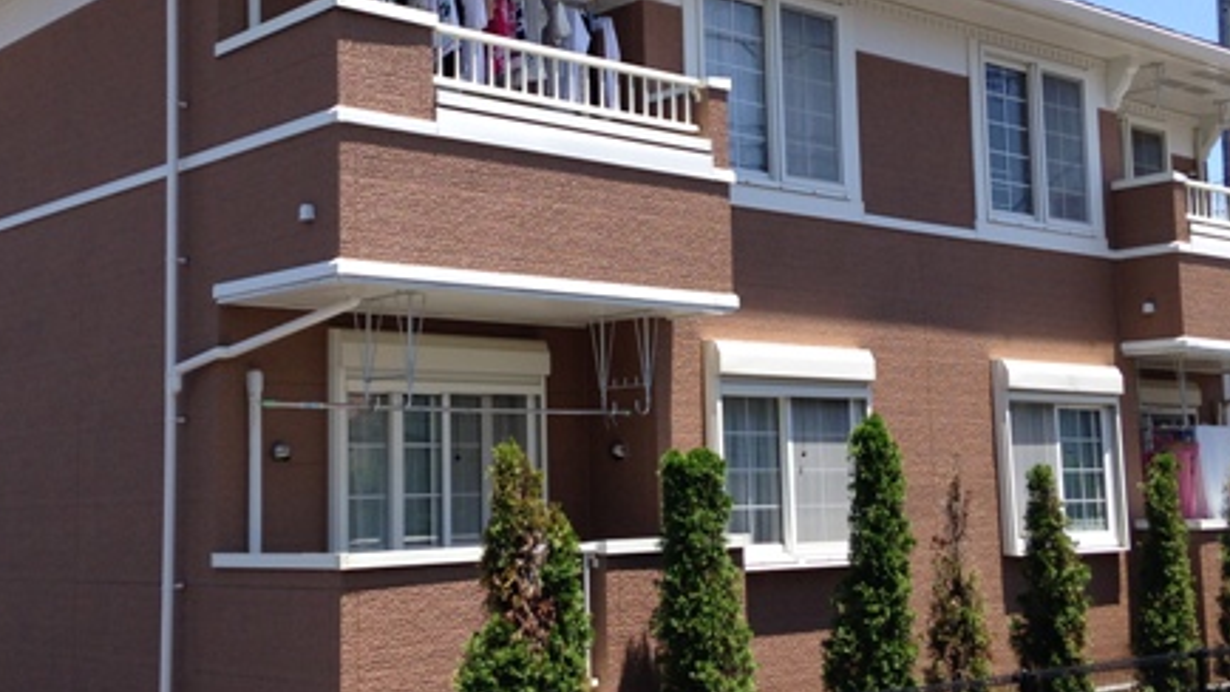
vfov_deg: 22.6
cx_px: 544
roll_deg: +1.9
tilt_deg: +6.4
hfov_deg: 39.1
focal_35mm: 53
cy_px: 289
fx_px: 1728
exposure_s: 1/935
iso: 50
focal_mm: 4.12
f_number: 2.4
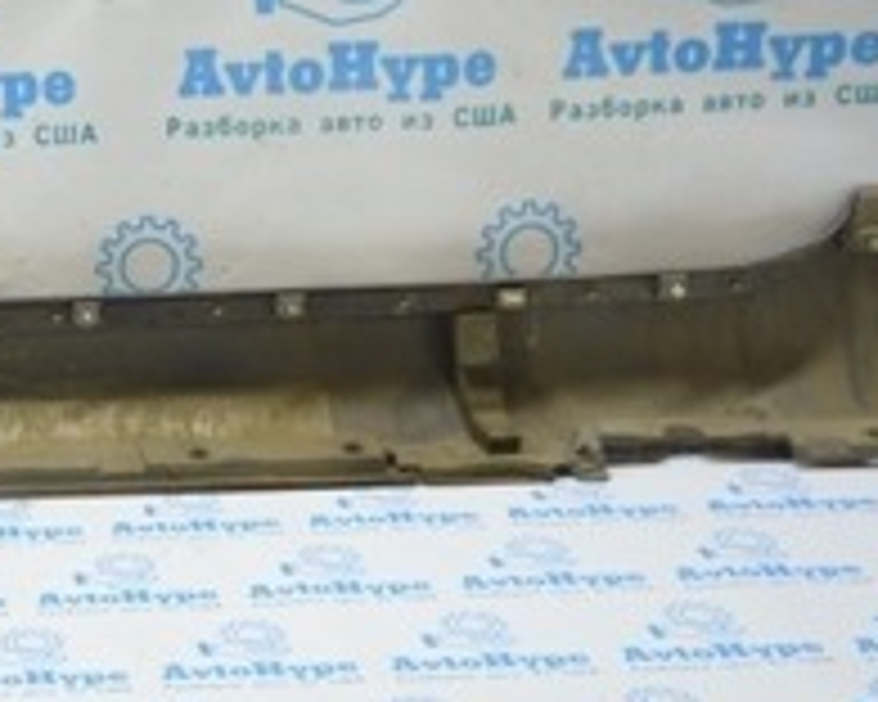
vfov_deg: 18.2
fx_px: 2157
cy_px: 56
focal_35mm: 83
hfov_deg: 20.4
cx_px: -356
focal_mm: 18
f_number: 3.5
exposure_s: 1/50
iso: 400
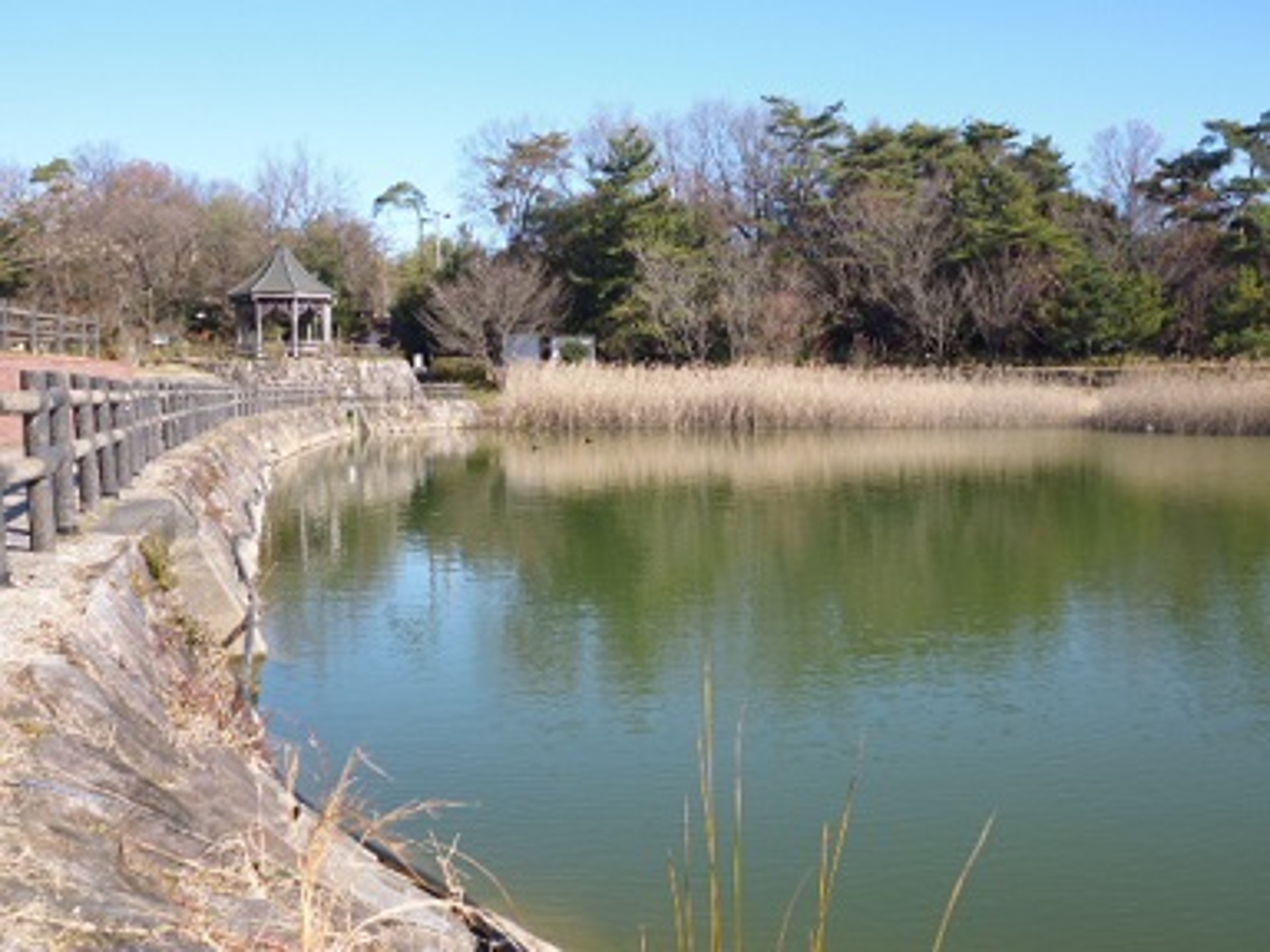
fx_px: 1284
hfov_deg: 52.6
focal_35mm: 35
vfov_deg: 40.7
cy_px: 476
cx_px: 635
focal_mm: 6.3
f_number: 3.3
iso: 100
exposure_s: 1/500
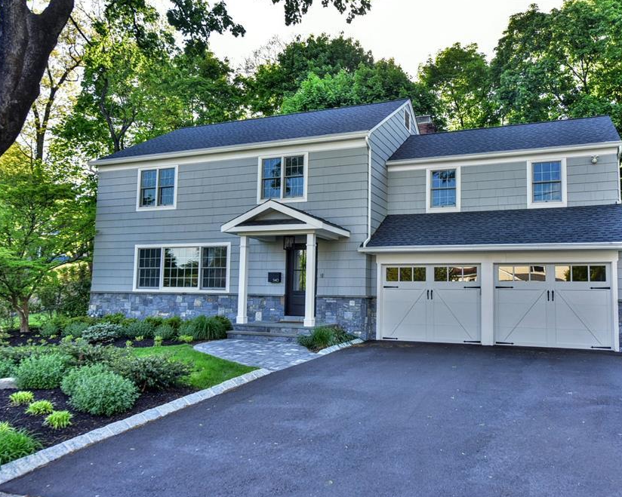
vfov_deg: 51.5
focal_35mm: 28
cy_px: 255
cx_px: 343
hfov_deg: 62.1
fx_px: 515
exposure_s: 1/1000
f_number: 5
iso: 1000
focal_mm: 24
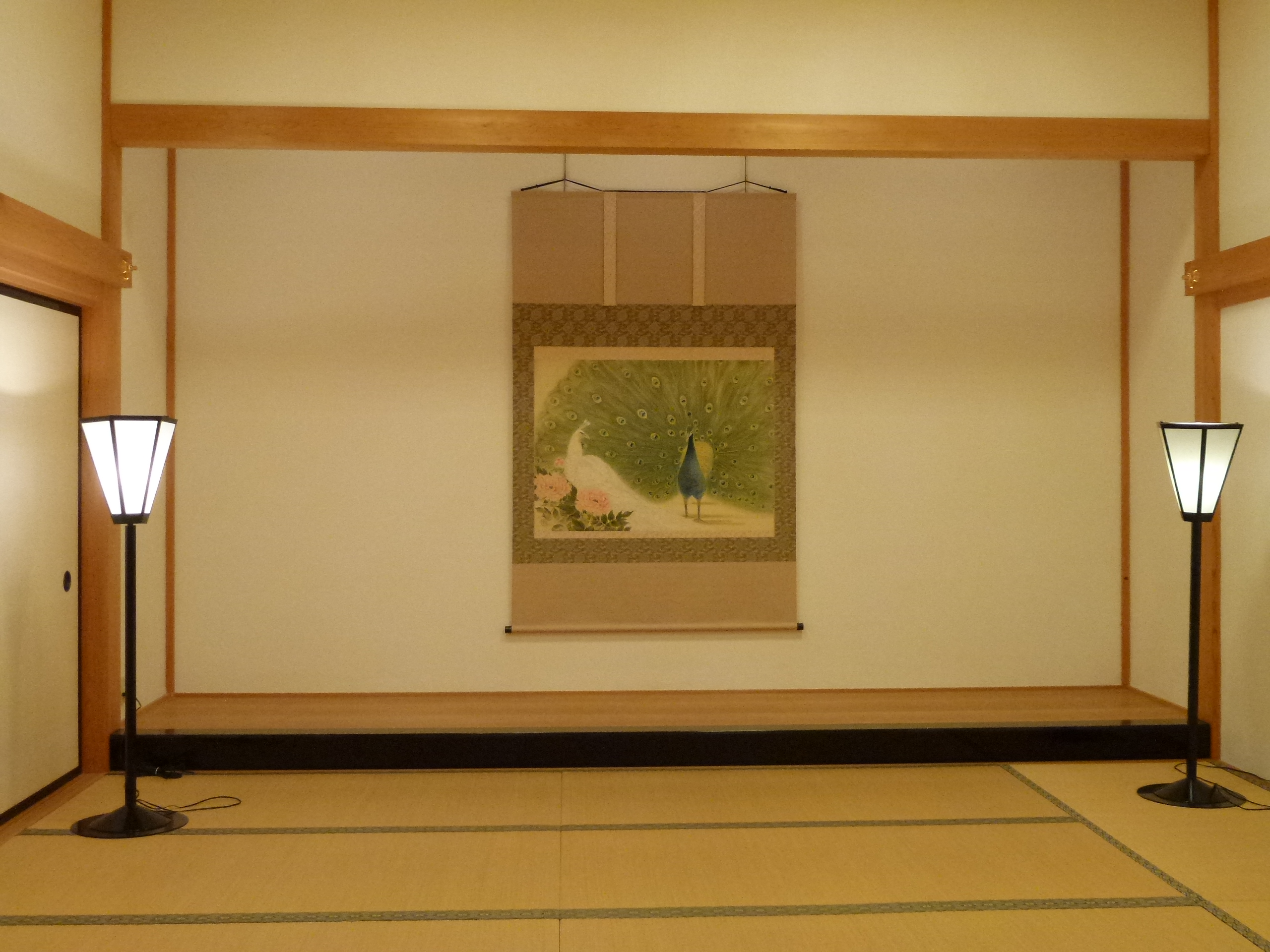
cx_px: 635
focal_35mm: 36
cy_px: 476
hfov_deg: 51.4
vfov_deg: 39.7
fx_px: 1321
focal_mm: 6.4
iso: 320
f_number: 3.7
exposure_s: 1/60
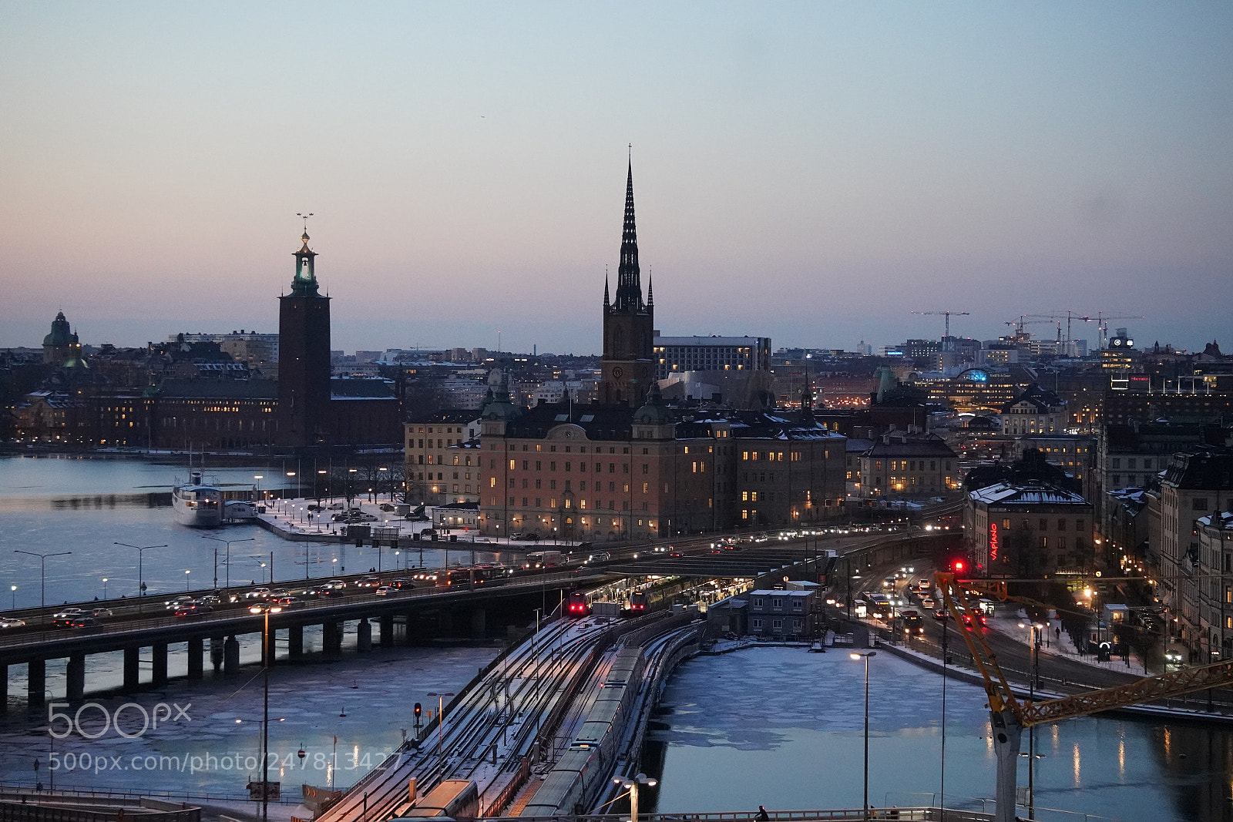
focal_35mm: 82
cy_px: 411
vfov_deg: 16.7
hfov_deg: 24.8
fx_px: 2809
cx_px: 616
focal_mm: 55
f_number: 4.5
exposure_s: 1/160
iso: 6400
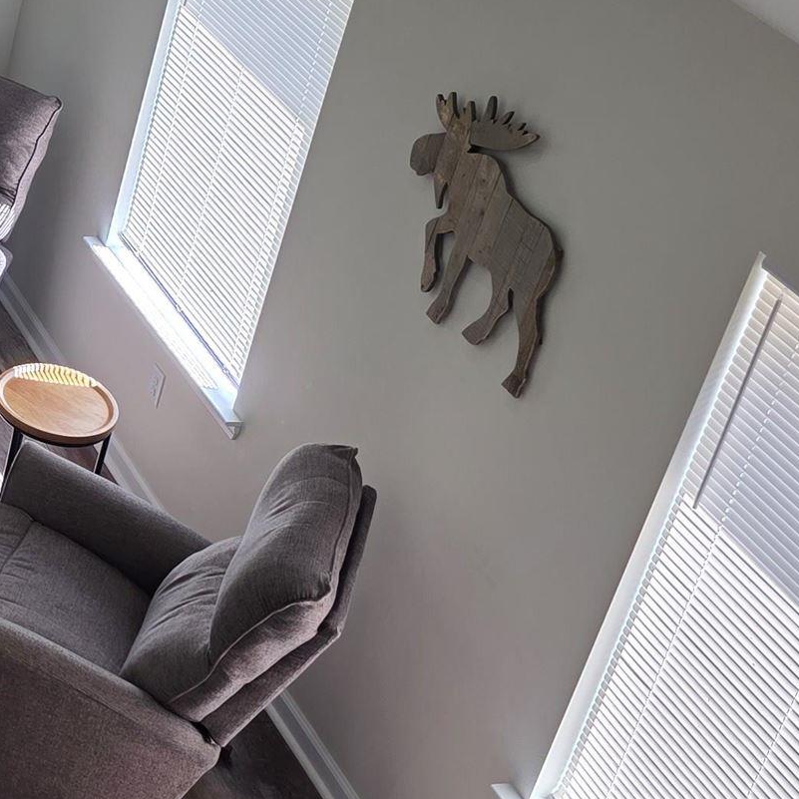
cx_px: -546
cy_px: 42
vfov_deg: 21.6
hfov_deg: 18.4
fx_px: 2037
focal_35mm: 78
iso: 50
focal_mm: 6.3
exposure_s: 1/120
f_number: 1.7
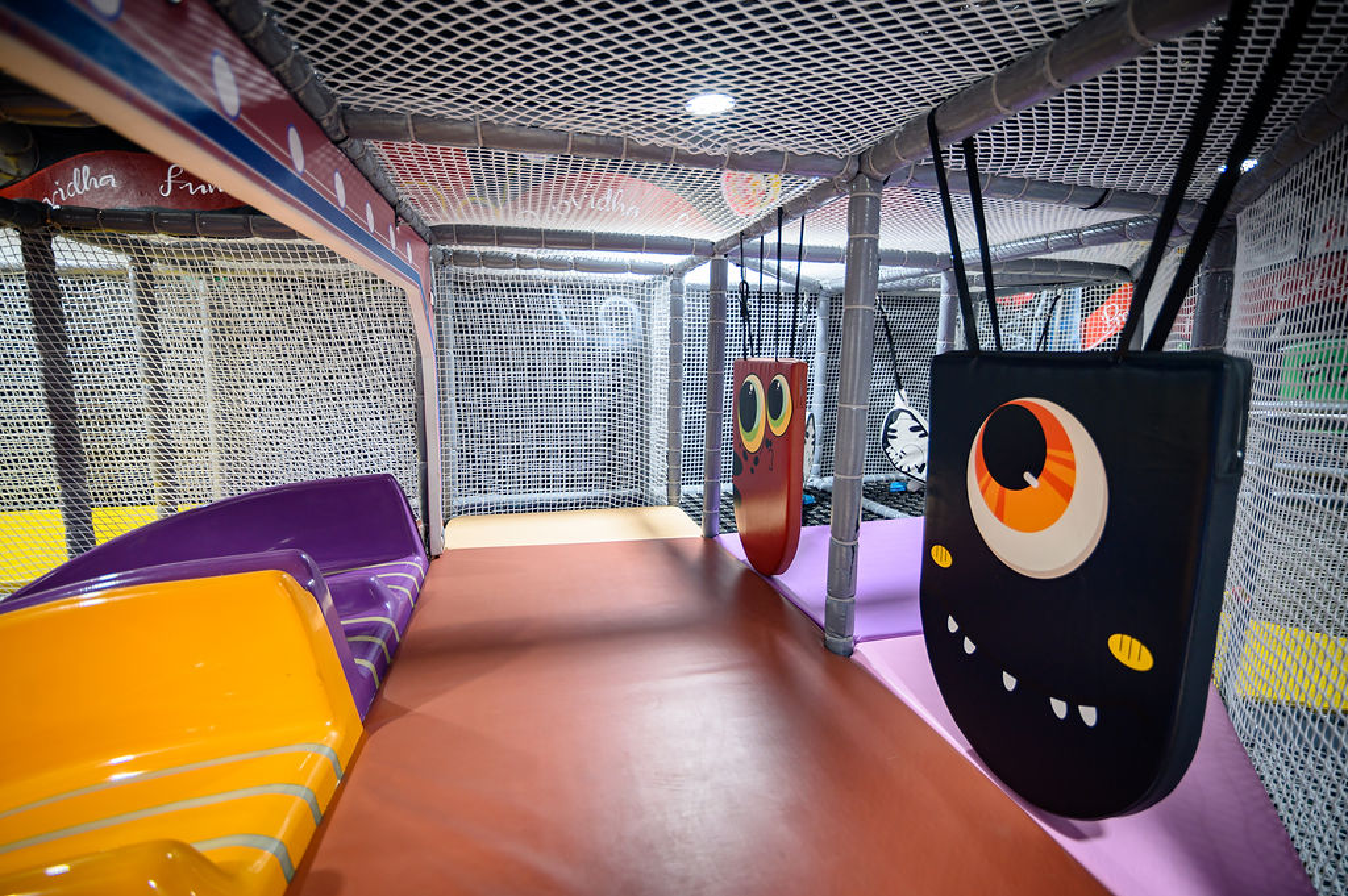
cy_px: 448
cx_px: 674
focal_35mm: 16
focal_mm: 16
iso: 640
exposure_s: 1/200
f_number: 2.8
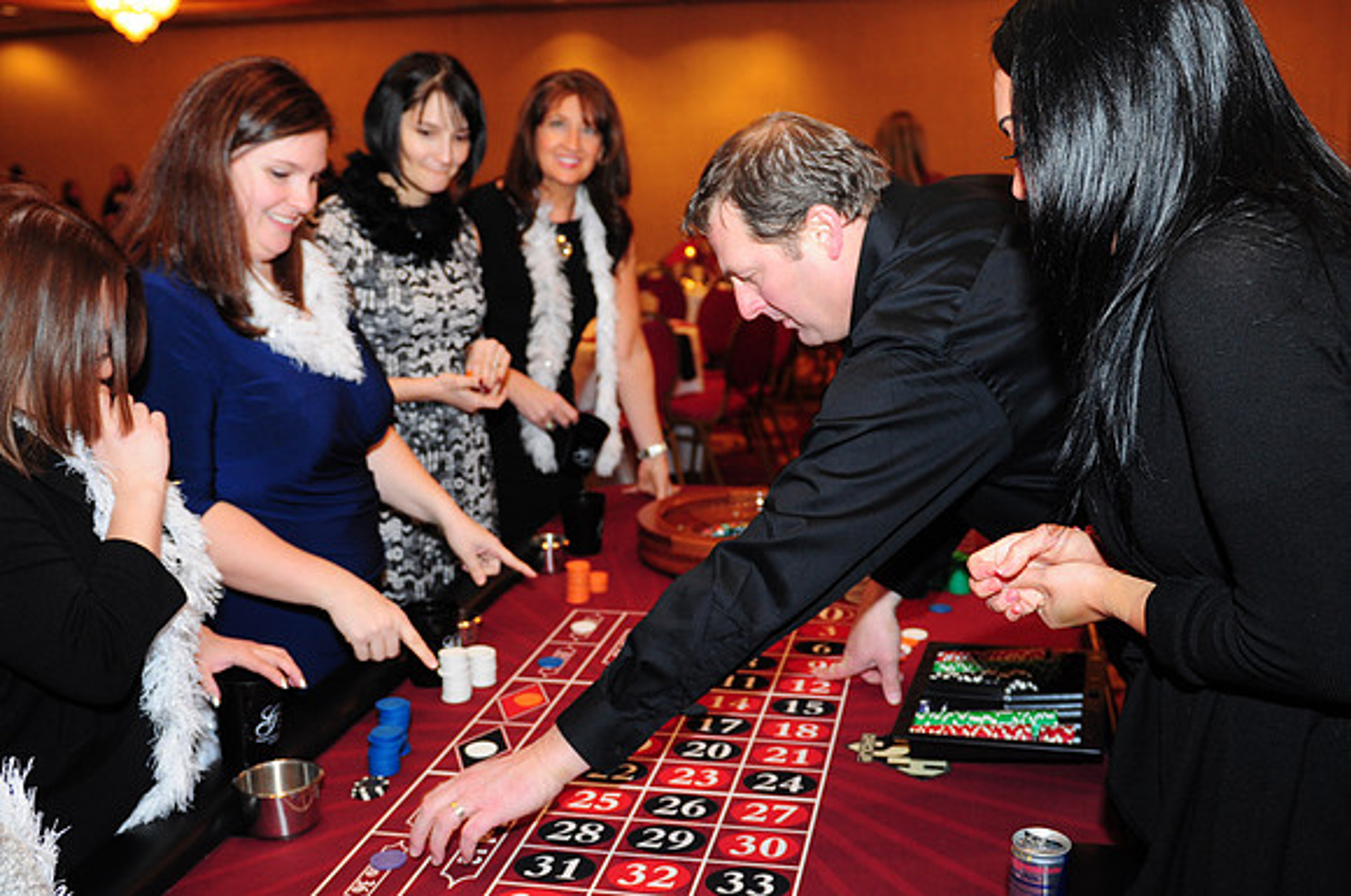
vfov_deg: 36.8
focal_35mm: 36
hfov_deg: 53.2
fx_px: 1349
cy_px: 448
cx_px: 676
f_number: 2.8
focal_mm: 24
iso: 640
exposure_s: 1/60
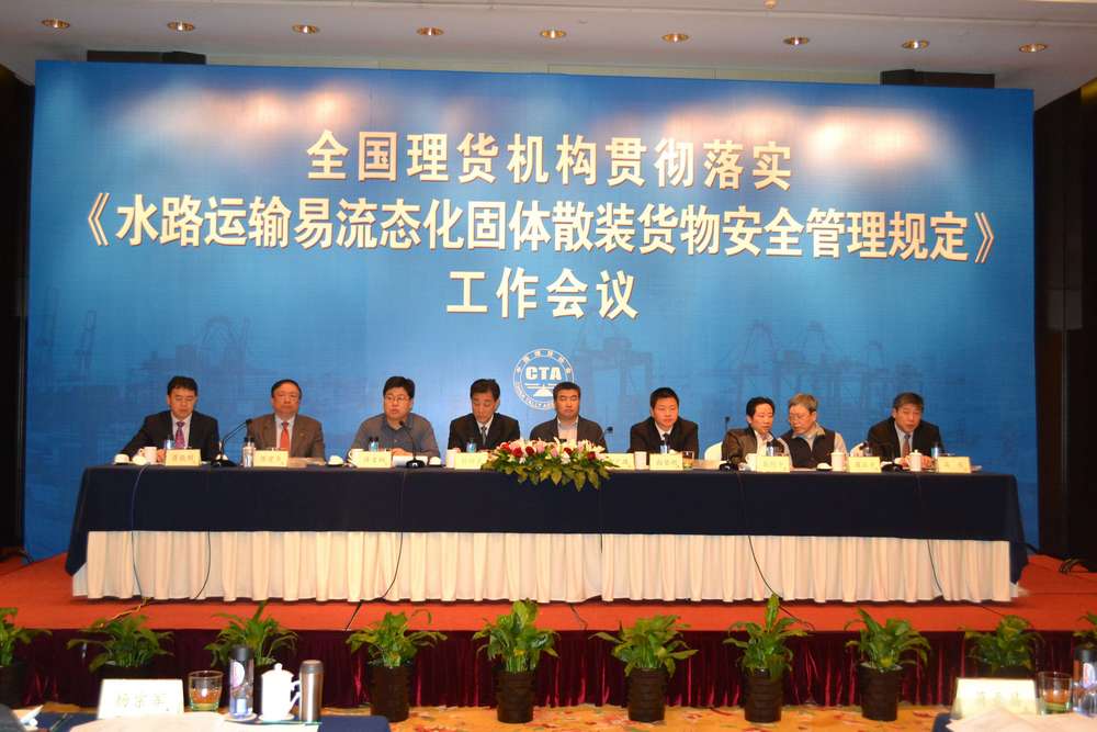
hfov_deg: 49.5
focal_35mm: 39
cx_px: 548
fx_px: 1189
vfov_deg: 34.2
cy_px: 366
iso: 1600
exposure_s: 1/60
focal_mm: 26
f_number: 4.2
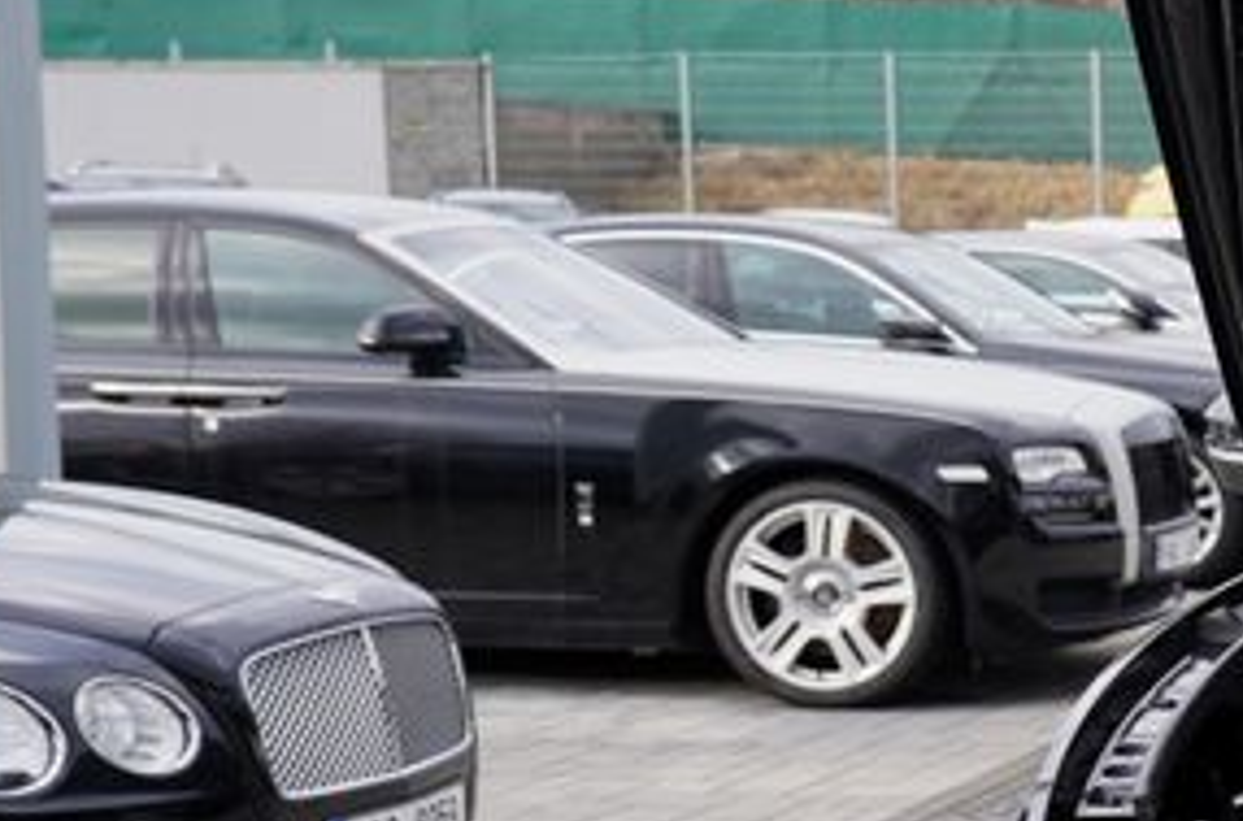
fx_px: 3581
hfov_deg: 16.7
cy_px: 725
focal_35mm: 104
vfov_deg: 13.0
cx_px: 2164
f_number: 4.5
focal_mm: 29
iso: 100
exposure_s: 1/80
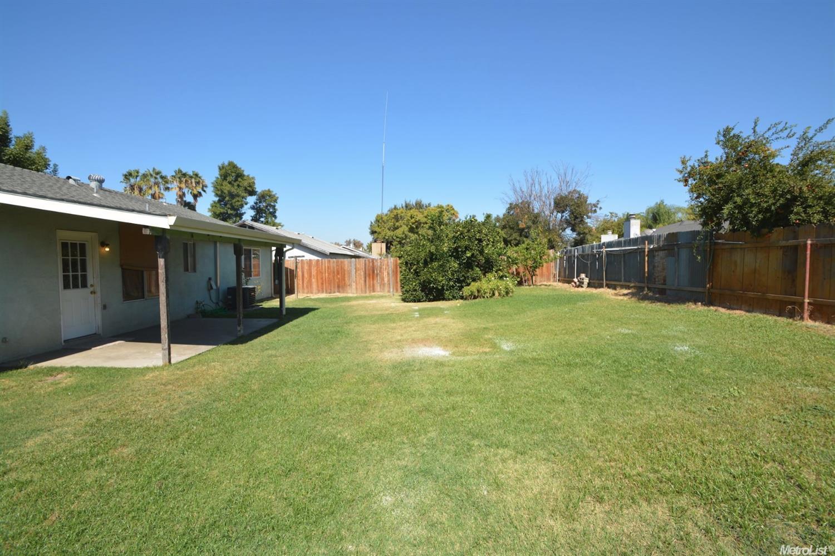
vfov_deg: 77.3
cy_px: 278
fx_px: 348
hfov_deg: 100.4
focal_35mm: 15
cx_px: 418
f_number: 9
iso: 100
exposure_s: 1/200
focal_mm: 10
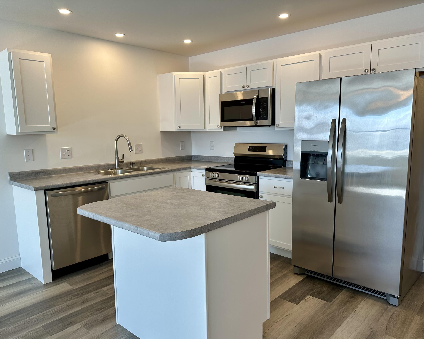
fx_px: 326
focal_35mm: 26
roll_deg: +1.2
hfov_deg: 66.0
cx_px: 208
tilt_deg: -8.4
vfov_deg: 54.9
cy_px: 176
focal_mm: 6.86
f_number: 1.78
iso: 64
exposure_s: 1/148
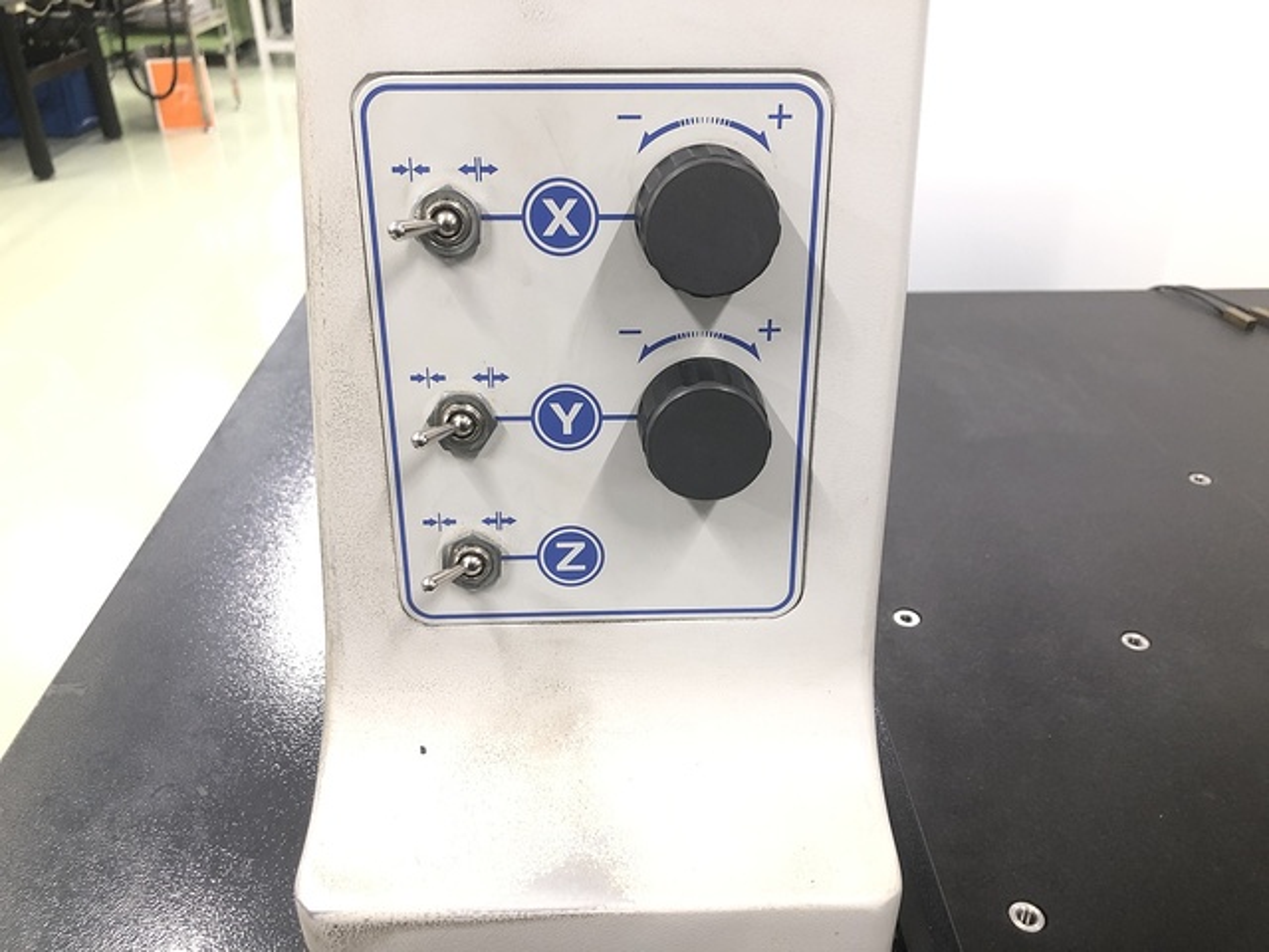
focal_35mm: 28
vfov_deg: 49.7
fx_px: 1026
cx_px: 634
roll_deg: +1.0
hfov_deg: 63.4
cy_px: 476
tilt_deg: -31.6
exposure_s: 1/20
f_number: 1.8
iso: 40
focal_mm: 3.99
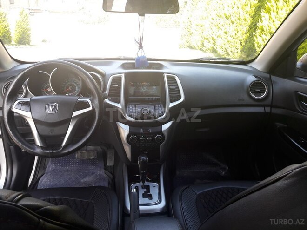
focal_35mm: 28
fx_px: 248
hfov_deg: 63.4
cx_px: 154
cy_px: 115
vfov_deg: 49.7
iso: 50
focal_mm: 3.7
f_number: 1.9
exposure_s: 1/100
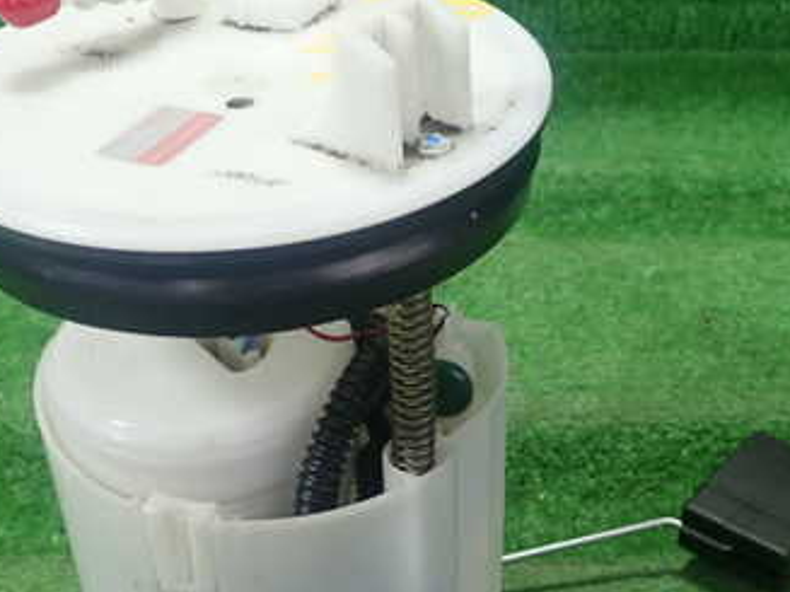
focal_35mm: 55
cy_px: 346
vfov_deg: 26.5
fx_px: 1255
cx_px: 379
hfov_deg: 34.9
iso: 320
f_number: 2.3
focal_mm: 5.5
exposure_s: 1/125
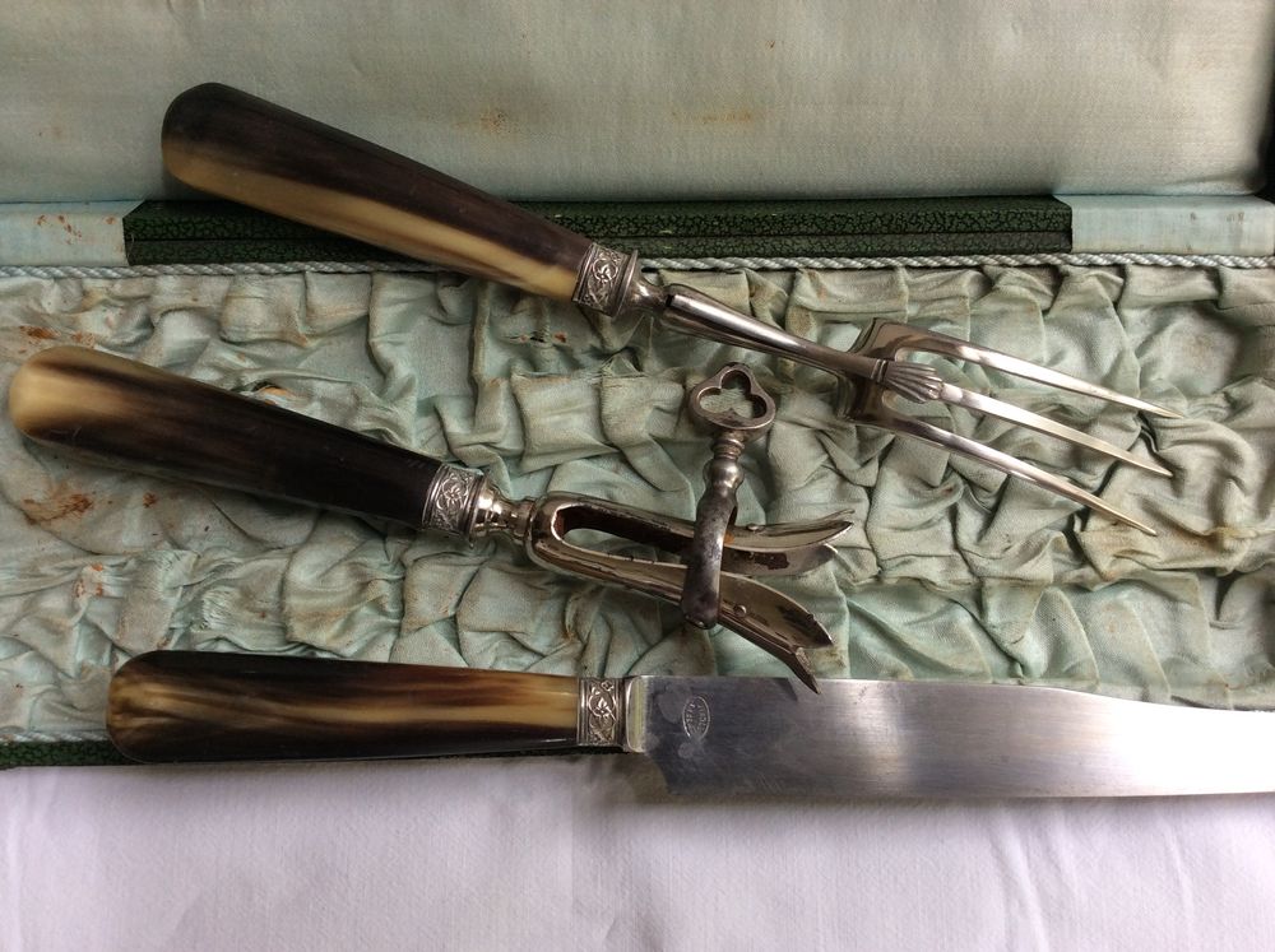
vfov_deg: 44.1
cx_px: 638
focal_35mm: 32
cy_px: 476
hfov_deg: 56.9
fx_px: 1177
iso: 40
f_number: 2.4
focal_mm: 3.3
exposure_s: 1/25
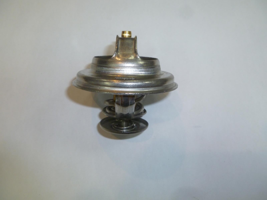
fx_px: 216
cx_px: 134
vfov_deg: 49.7
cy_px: 100
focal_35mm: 28
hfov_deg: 63.4
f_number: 3.3
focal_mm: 5
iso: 160
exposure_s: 1/30
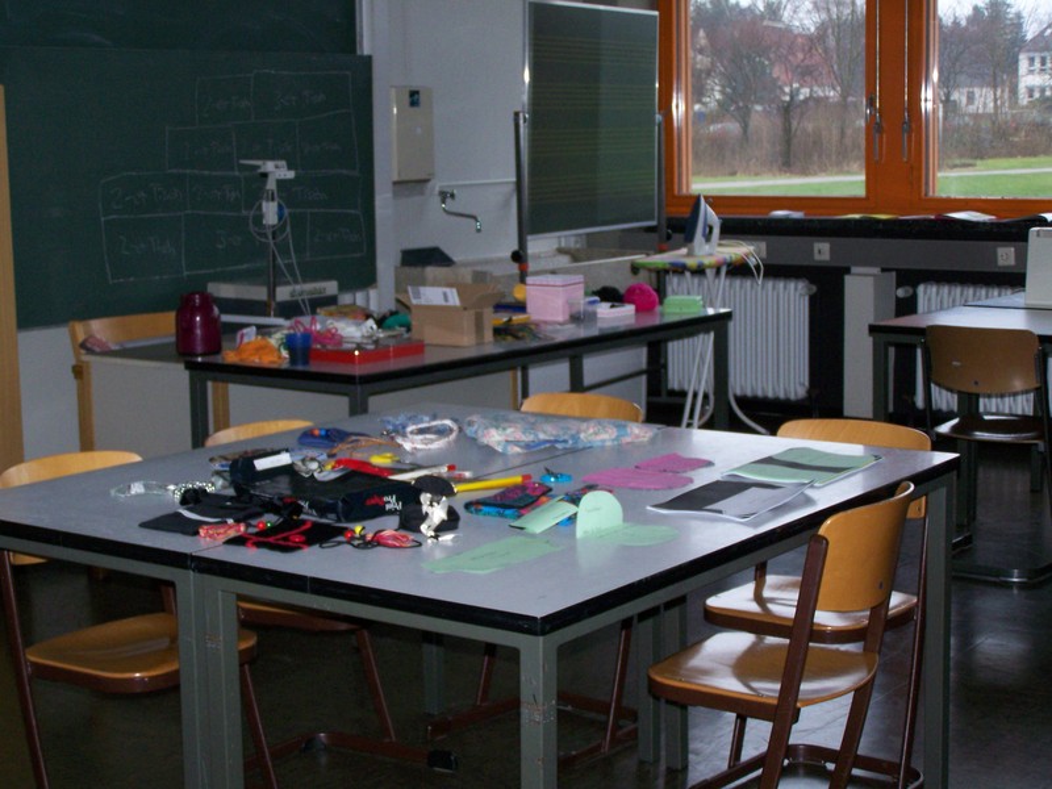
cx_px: 526
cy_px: 394
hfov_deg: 29.0
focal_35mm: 67
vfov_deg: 21.9
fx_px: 2036
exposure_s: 1/80
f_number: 3.2
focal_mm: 11.1
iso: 160
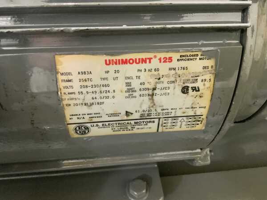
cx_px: 134
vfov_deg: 48.2
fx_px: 224
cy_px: 100
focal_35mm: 29
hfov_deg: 61.7
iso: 500
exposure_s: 1/30
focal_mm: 3
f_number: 1.8
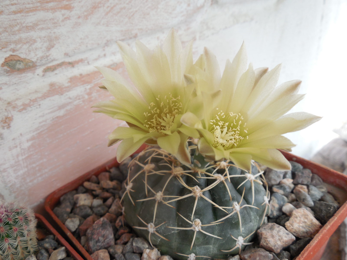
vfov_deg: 45.4
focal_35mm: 31
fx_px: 311
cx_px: 174
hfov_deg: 58.4
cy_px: 130
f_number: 3.6
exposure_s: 1/80
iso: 125
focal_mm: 5.6
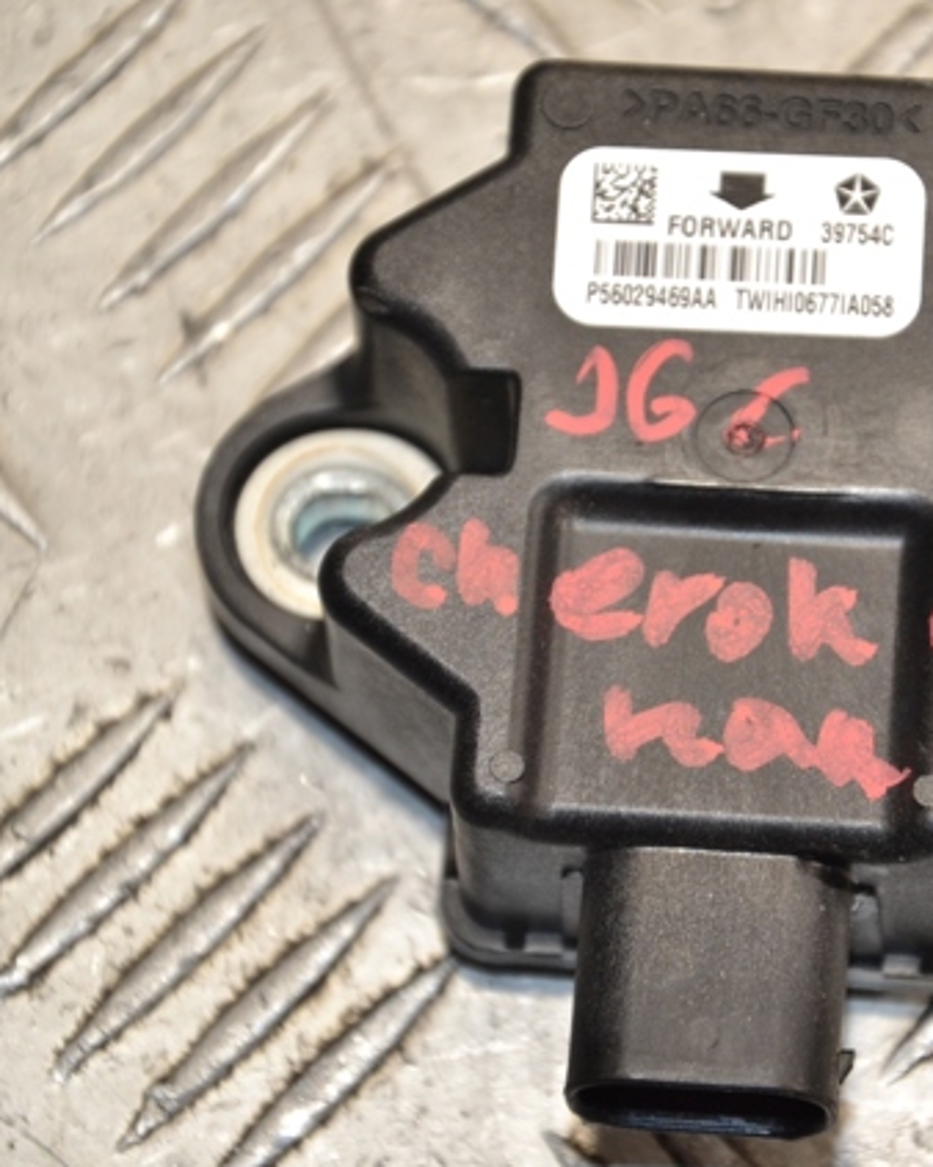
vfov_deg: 9.9
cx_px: 698
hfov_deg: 7.9
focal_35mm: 196
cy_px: 585
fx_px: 6770
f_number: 5.6
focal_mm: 92
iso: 800
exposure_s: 1/160
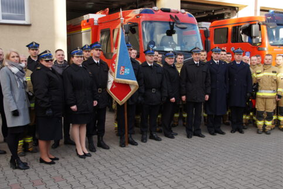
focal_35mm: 41
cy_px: 95
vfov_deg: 32.6
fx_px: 322
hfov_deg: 47.4
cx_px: 134
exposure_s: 1/100
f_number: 5
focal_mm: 22
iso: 100
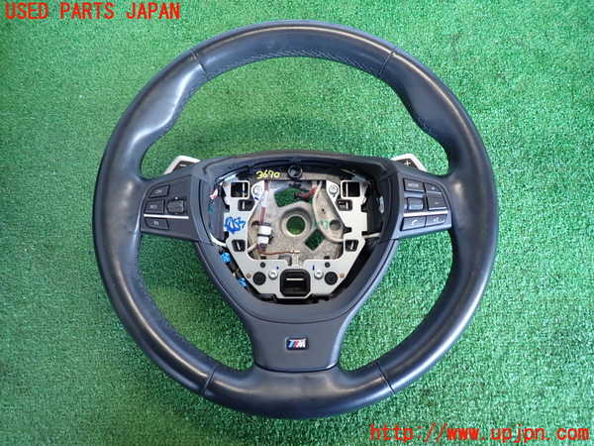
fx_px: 429
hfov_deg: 69.4
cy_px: 223
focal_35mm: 25
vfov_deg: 54.9
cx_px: 297
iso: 200
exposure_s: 1/30
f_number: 2
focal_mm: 4.5
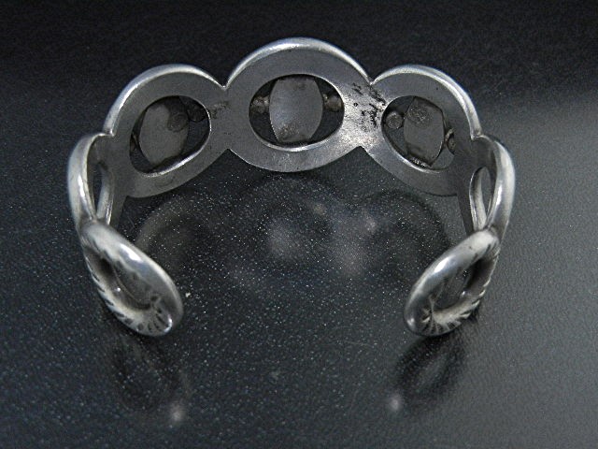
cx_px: 299
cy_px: 224
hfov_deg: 42.1
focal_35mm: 45
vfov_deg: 32.2
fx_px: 777
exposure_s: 1/30
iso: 800
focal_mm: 8.1
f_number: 7.6
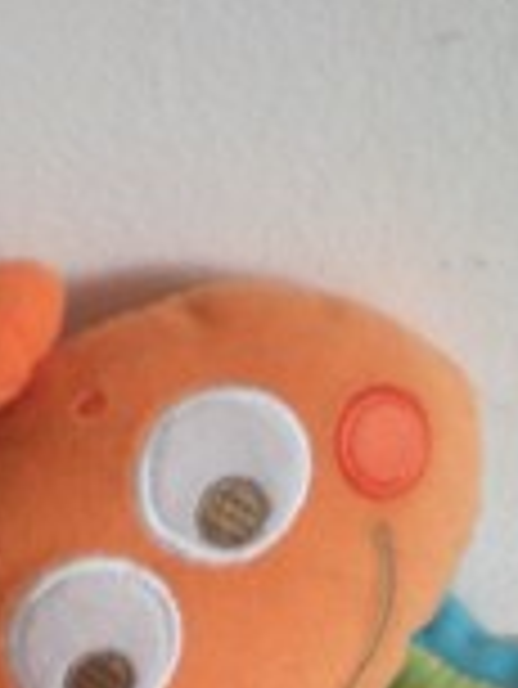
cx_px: 50
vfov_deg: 14.9
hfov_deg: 11.4
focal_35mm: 129
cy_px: 782
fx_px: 2570
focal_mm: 6.3
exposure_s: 1/61
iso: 200
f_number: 3.1
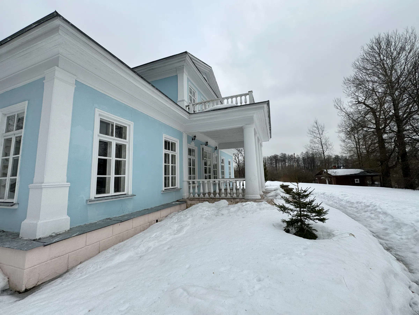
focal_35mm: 14
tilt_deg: +8.8
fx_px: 169
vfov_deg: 85.7
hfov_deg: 102.1
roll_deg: +1.9
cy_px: 158
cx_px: 210
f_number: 2.2
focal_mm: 2.22
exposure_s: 1/1395
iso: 50
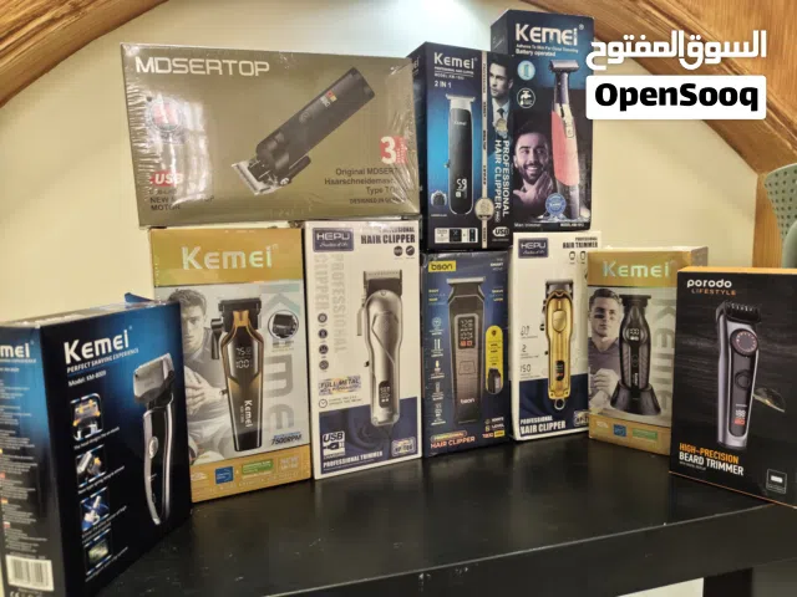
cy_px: 298
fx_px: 530
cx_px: 398
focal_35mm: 23
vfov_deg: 58.9
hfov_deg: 73.9
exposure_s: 1/33.3
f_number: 1.7
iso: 1250
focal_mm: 6.04
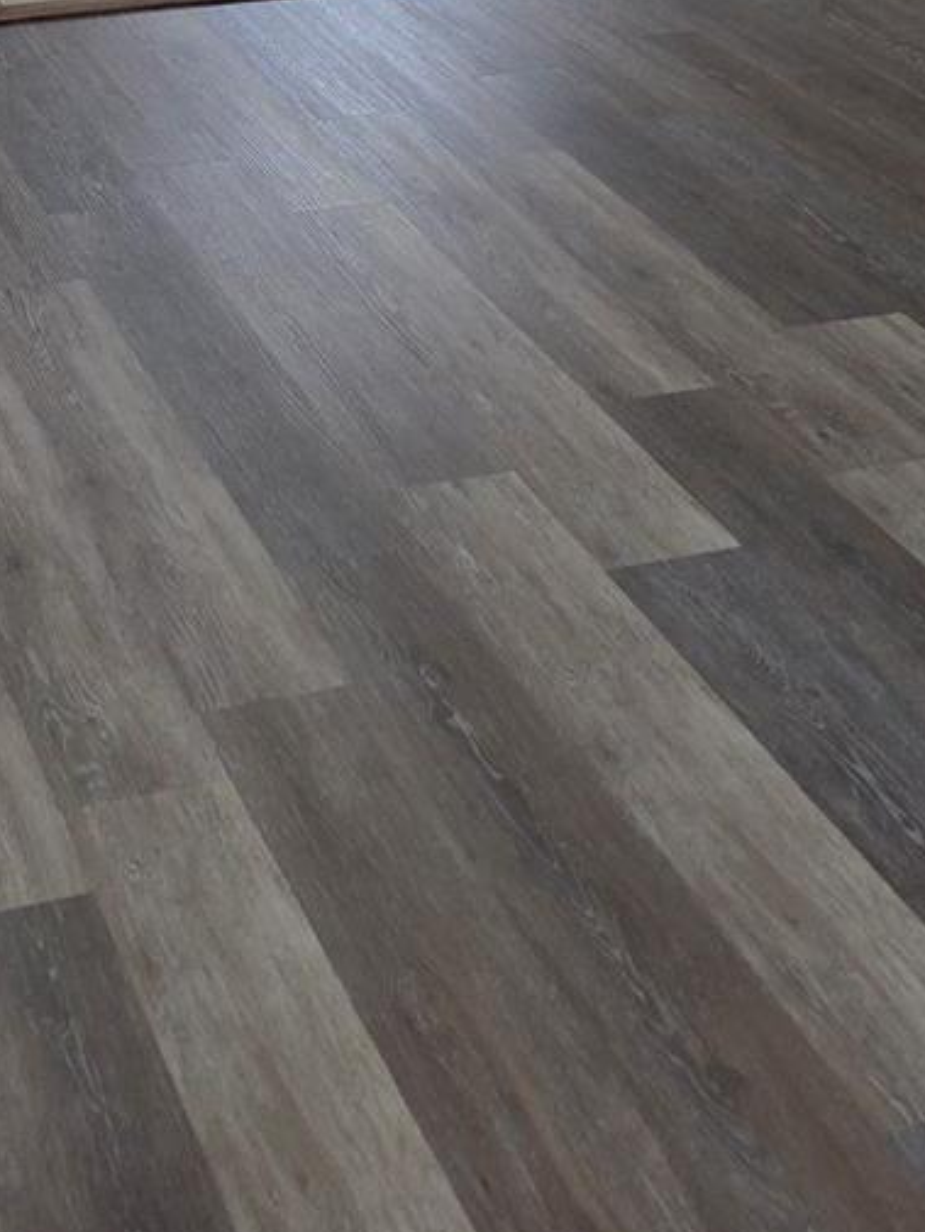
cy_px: -605
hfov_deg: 20.5
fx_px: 2493
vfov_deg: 22.8
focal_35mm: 70
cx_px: 66
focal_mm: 6.3
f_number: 1.7
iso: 100
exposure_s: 1/60
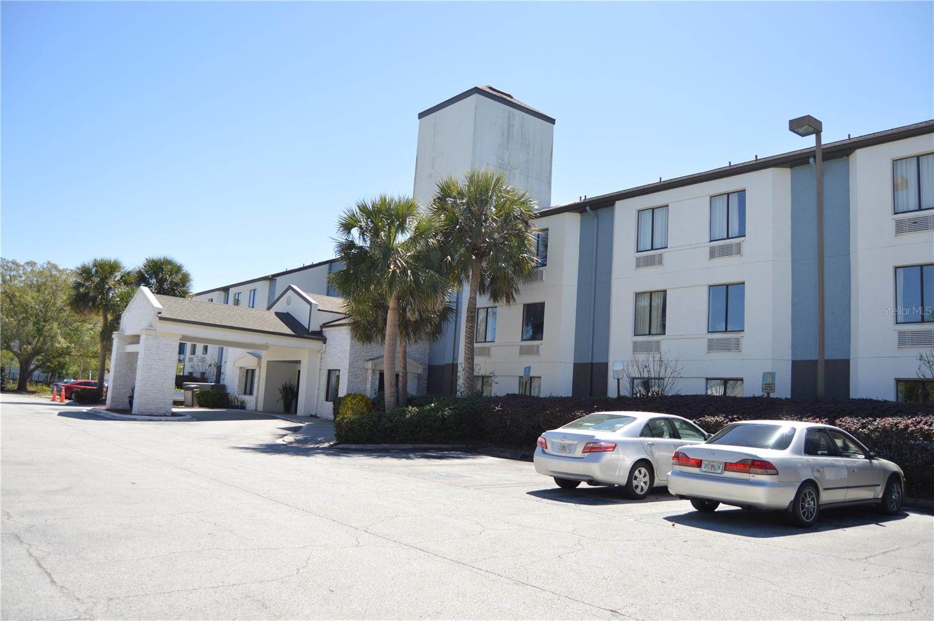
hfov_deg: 67.4
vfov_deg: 47.8
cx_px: 467
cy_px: 310
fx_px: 700
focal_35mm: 27
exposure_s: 1/1250
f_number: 3.5
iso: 200
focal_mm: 18
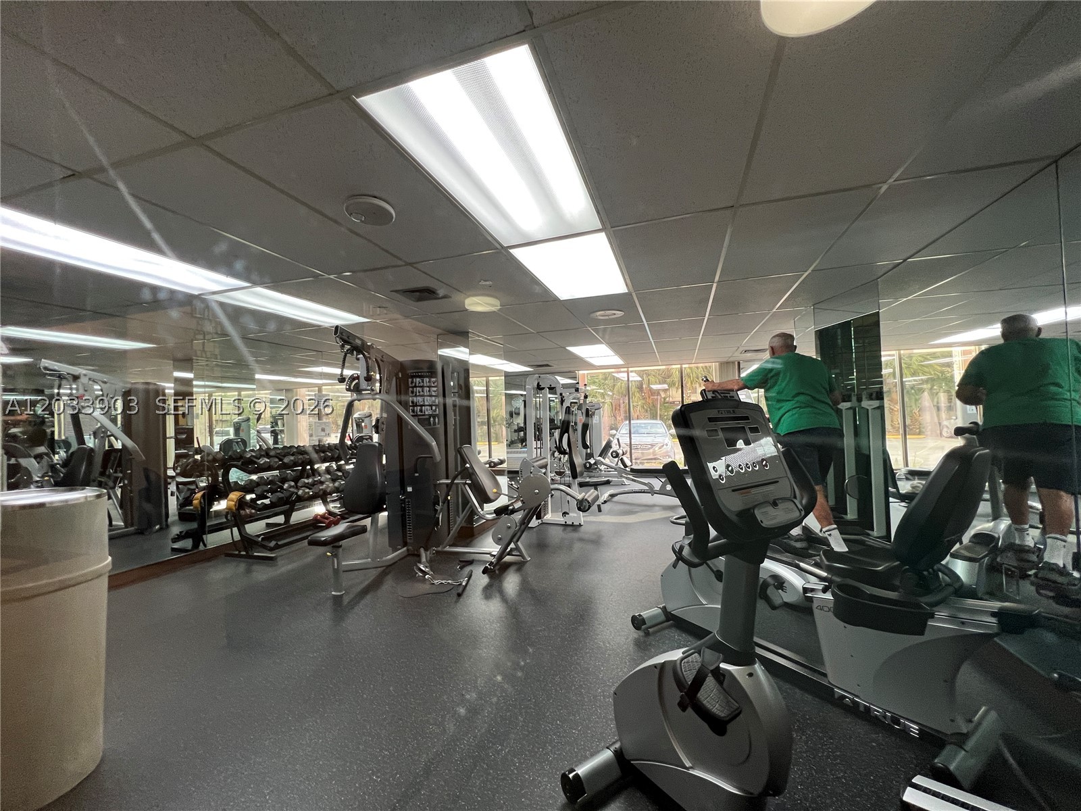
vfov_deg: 89.9
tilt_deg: +1.7
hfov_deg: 106.2
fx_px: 406
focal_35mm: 13
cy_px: 406
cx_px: 540
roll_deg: +1.7
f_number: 1.8
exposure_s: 1/60
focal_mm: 1.57
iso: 200
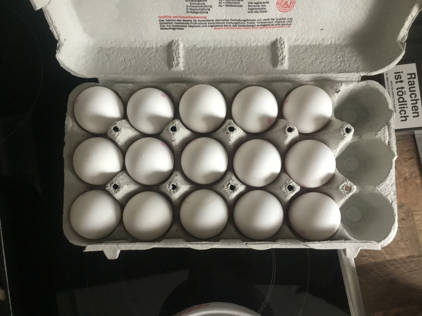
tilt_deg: -85.1
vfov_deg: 45.4
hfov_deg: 58.4
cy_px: 158
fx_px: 378
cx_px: 211
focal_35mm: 31
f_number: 2.4
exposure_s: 1/33
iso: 250
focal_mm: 3.3
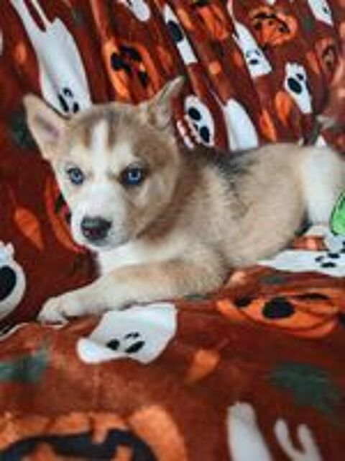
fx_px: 359
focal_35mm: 27
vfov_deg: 65.3
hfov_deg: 51.4
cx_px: 172
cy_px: 230
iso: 2000
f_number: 1.9
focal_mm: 6.67
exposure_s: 1/67
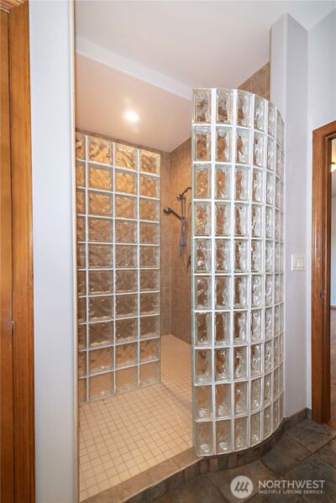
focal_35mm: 17
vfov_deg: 93.2
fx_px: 238
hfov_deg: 70.5
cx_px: 168
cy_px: 252
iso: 200
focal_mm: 17
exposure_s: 1/20
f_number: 5.6
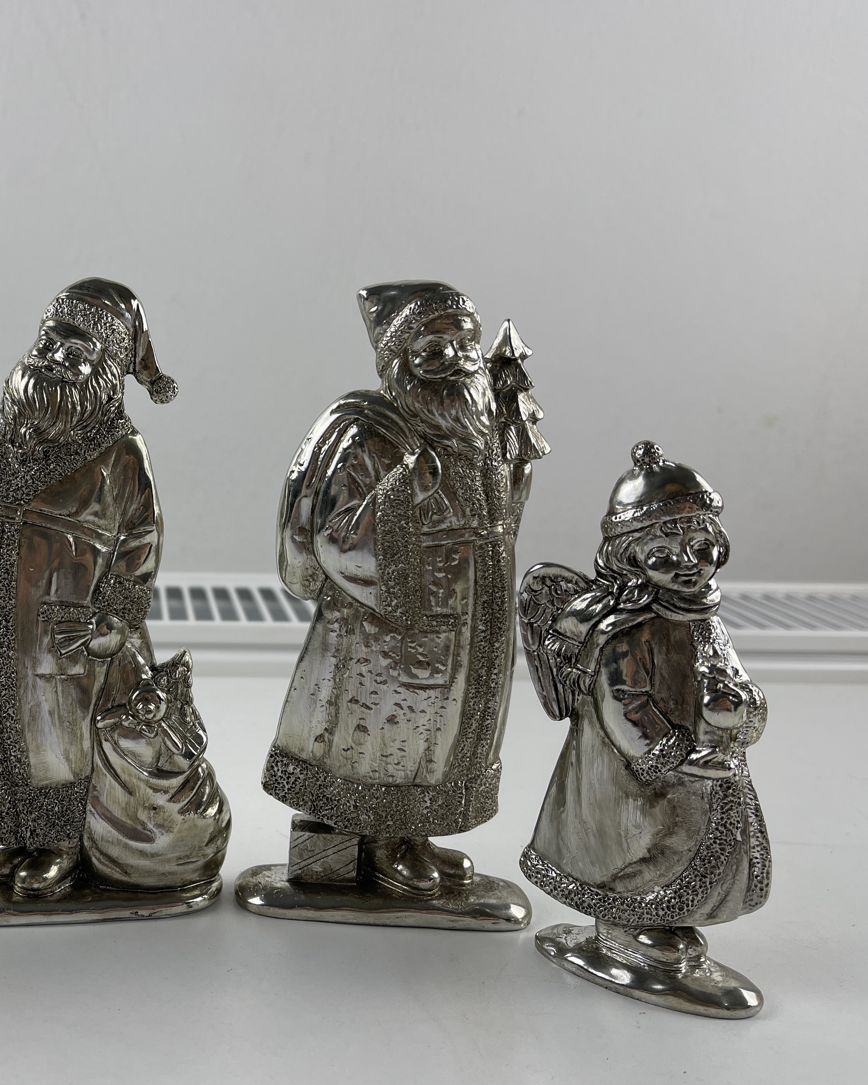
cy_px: 548
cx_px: 196
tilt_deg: -11.5
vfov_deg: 54.2
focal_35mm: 33
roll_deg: -1.6
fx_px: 1060
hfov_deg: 42.9
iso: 32
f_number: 1.6
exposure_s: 1/234
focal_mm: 5.1
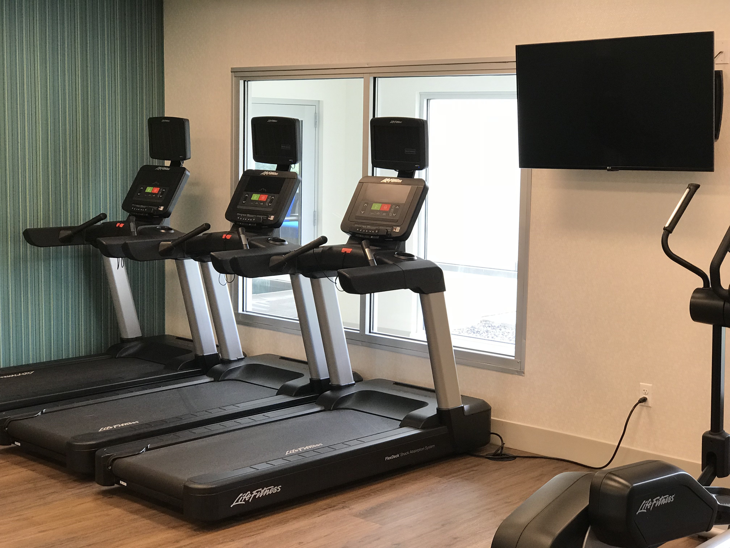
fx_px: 1202
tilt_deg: -7.8
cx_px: 365
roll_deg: -1.3
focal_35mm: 57
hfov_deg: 33.8
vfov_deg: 25.7
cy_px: 274
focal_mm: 6.6
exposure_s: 1/50
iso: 50
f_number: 2.8
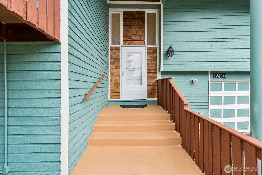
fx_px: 109
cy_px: 88
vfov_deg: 77.3
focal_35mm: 15
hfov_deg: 100.4
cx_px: 131
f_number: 10
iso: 200
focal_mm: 10
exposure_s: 1/30
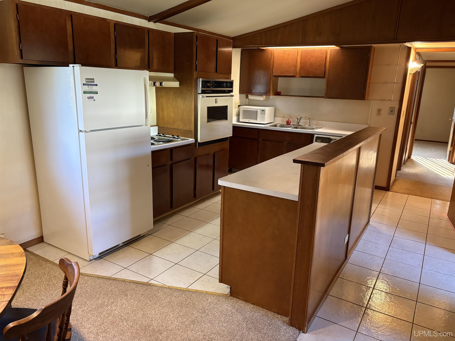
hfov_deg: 67.3
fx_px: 342
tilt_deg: -14.2
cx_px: 228
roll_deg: -1.5
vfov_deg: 53.1
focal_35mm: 26
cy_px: 170
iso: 320
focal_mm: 5.96
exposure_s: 1/60
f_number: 1.6
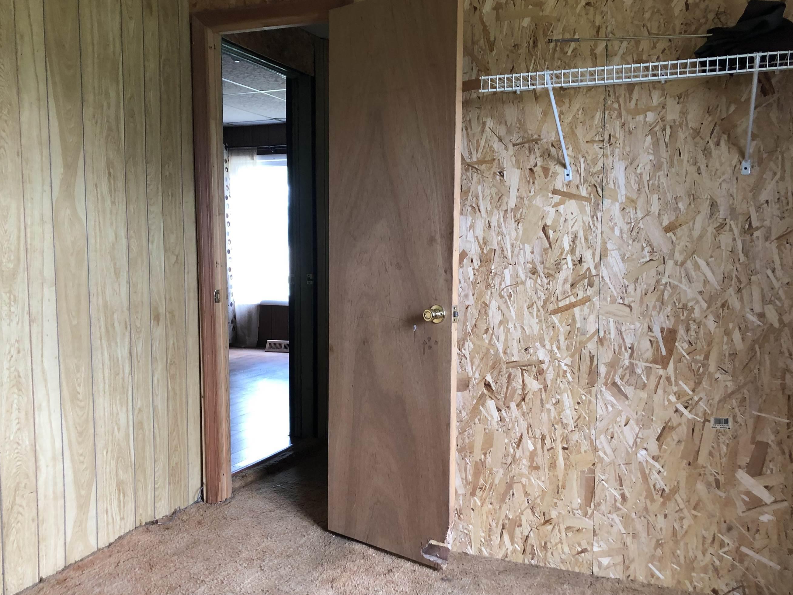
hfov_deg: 55.4
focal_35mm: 33
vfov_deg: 42.9
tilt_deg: -5.1
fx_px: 756
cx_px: 389
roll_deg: +0.6
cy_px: 306
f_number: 1.8
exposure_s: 1/20
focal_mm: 4
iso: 32
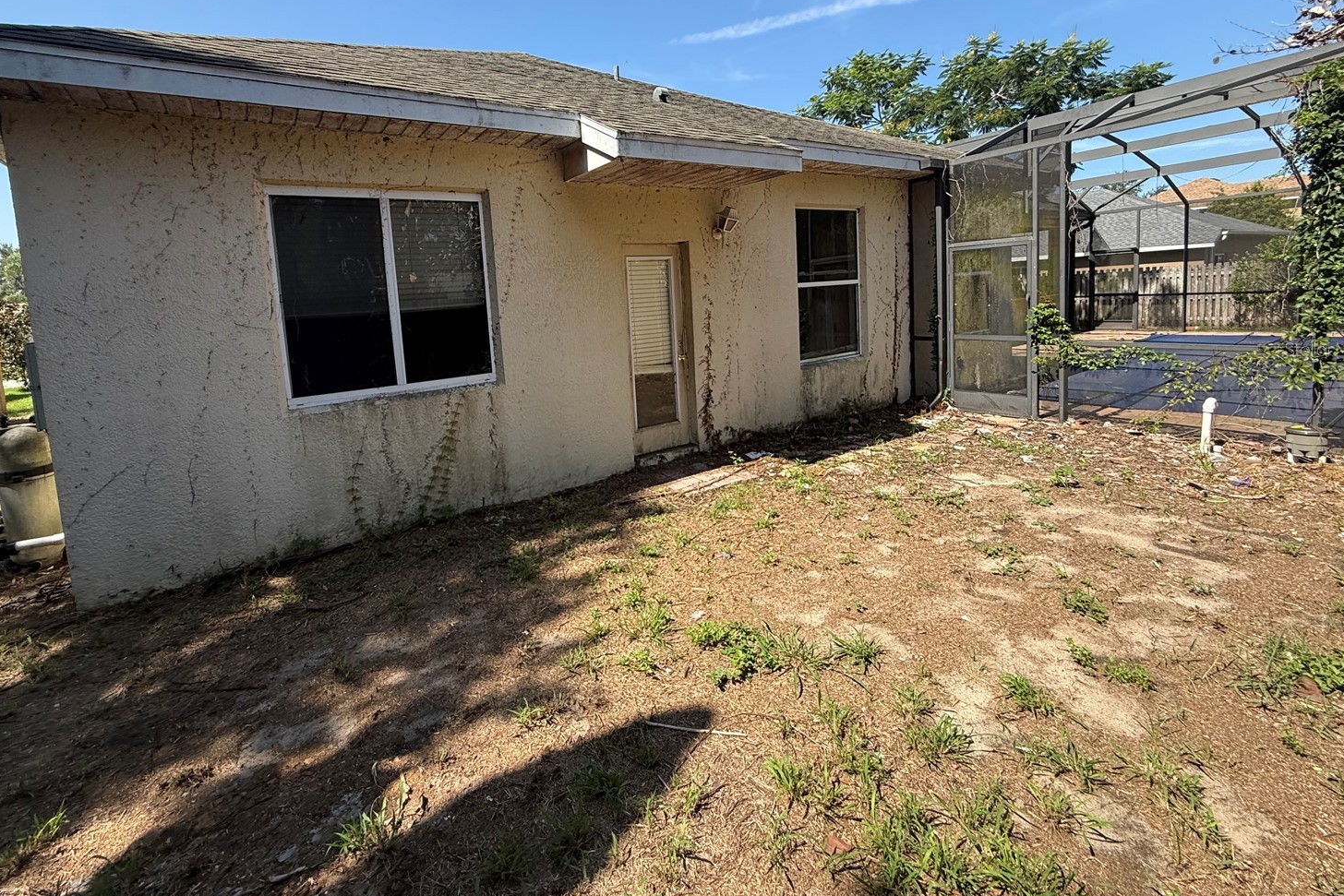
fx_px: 597
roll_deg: +3.2
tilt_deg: -1.3
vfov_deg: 72.8
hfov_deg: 96.6
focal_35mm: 16
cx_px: 633
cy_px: 349
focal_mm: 2.22
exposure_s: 1/619
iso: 50
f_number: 2.2
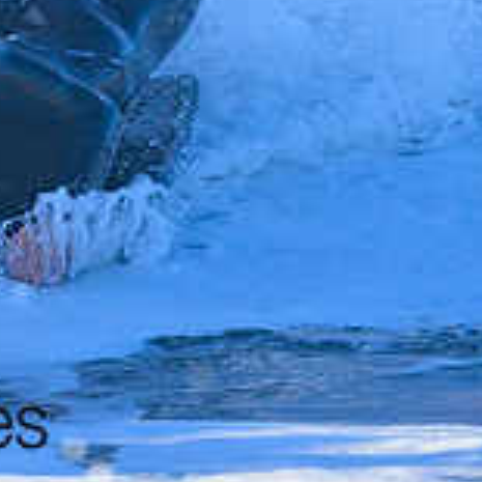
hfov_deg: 0.5
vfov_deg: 0.5
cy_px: -56
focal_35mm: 3488
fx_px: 54948
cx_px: -108
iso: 1000
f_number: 6.3
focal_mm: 800
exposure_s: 1/2000
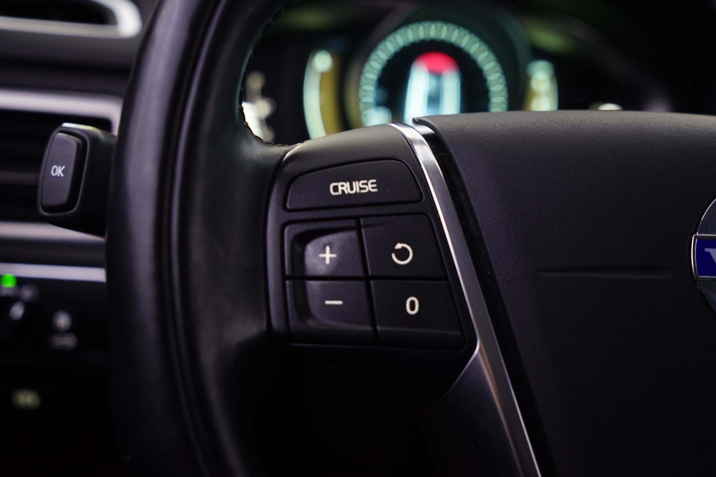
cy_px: 238
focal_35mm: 42
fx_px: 835
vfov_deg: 31.9
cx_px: 358
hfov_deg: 46.4
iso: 1250
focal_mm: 42
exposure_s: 1/8
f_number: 4.5
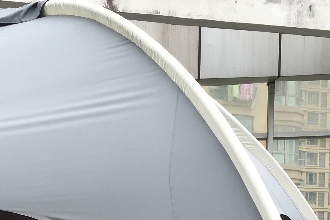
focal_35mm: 96
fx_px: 880
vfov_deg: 13.2
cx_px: -10
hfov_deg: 20.5
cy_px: 364
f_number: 2.2
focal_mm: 4.15
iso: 25
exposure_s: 1/668
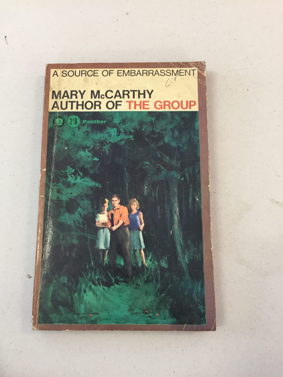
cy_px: 188
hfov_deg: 48.2
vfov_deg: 61.7
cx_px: 142
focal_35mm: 29
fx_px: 316
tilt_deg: -81.1
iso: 125
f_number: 2.2
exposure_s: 1/33
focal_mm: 4.15
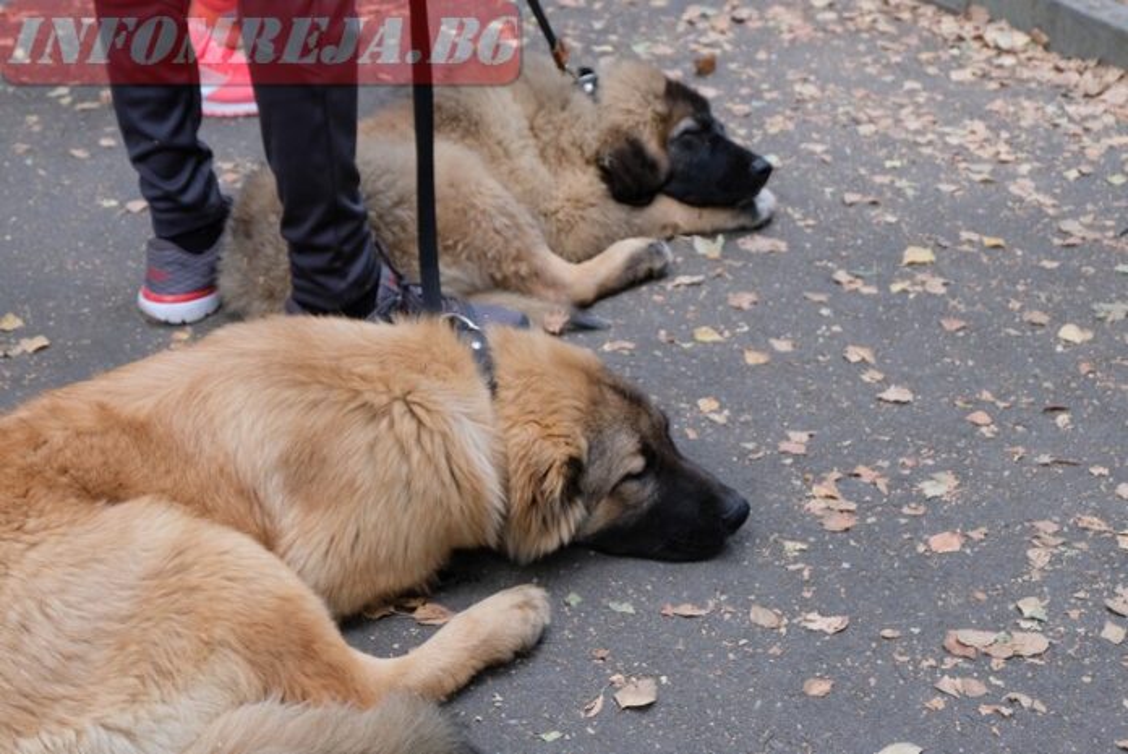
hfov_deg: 30.9
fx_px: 2038
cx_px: 564
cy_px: 377
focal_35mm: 65
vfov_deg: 21.0
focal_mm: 43.4
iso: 400
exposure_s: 1/85
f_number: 5.6
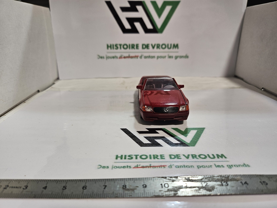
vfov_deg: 56.8
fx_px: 192
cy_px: 104
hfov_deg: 71.6
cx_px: 138
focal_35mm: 24
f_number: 1.8
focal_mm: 5
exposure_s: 1/100
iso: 100
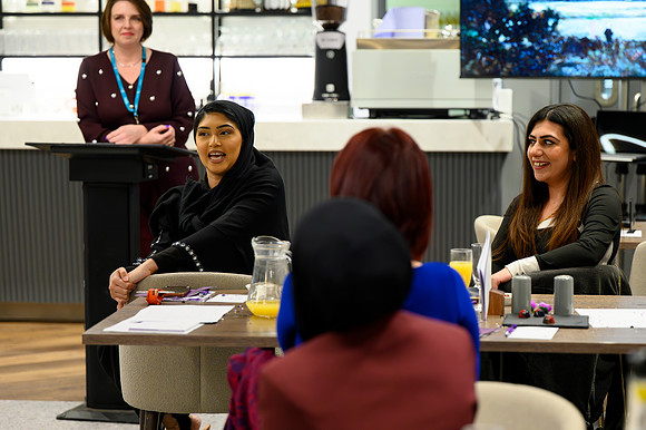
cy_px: 236
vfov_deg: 15.0
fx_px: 1633
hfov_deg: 22.4
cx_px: 355
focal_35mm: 91
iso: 2500
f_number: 2.8
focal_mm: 82
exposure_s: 1/200
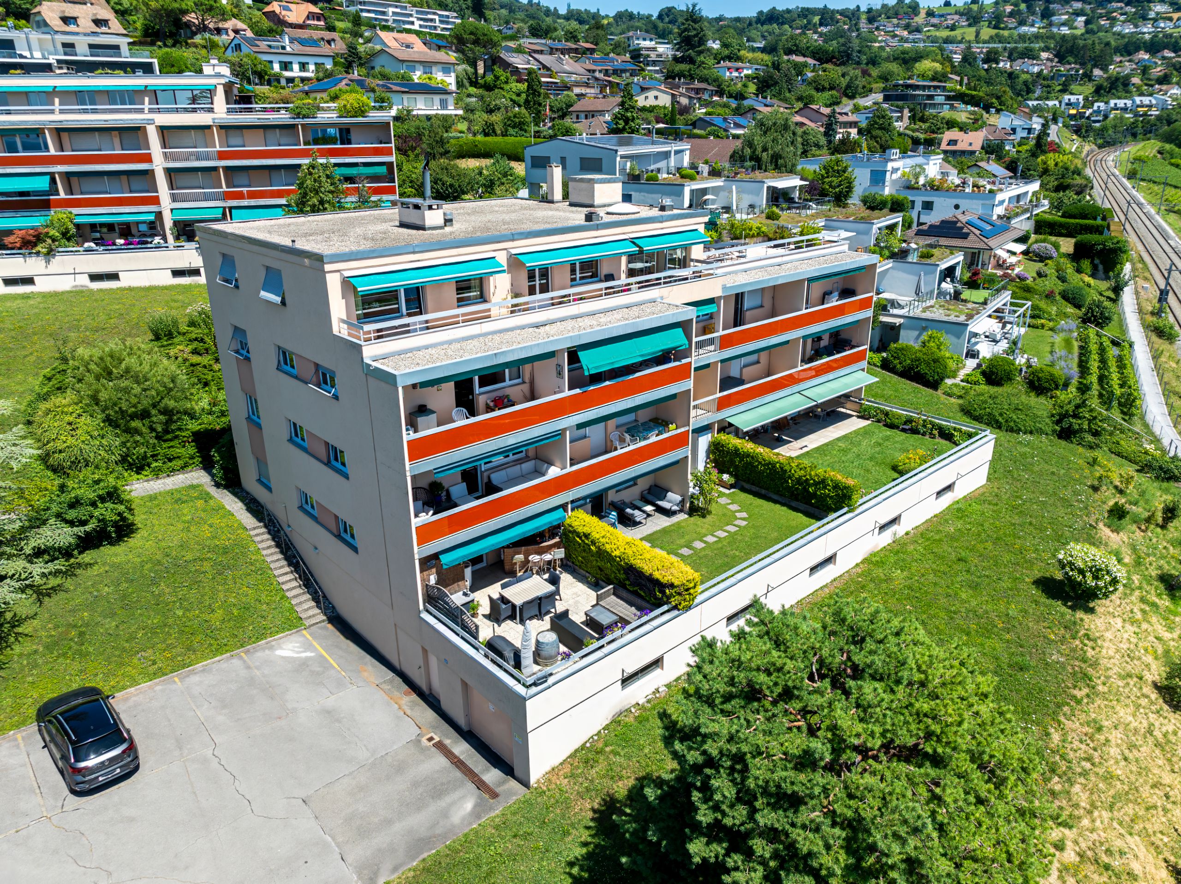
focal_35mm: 24
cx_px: 590
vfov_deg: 56.8
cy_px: 442
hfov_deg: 71.6
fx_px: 818
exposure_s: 1/1600
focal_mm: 12.3
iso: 100
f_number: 2.8
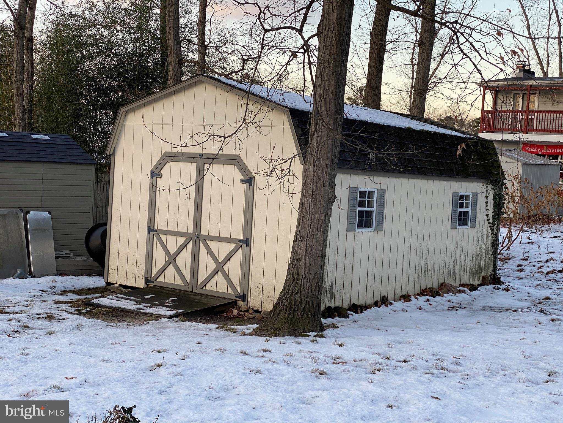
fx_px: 846
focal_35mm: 52
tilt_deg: -1.7
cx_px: 282
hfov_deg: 36.8
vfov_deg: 28.0
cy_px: 212
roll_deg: -3.8
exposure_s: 1/164
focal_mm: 6
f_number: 2
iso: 20
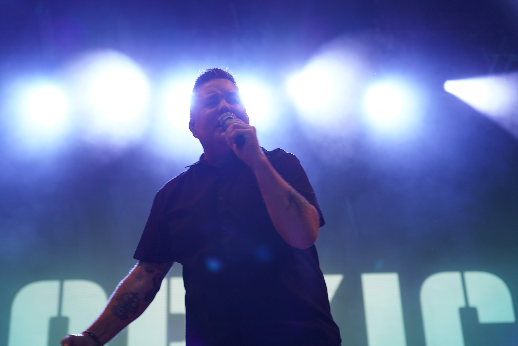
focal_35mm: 65
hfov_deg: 31.0
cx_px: 259
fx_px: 935
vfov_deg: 20.9
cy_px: 173
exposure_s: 1/80
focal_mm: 65
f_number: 4
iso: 125
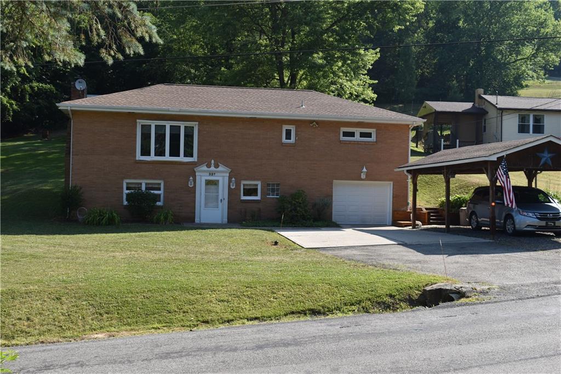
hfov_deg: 43.6
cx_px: 280
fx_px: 701
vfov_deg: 29.8
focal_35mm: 45
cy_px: 187
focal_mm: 30
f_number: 8
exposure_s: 1/200
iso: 100
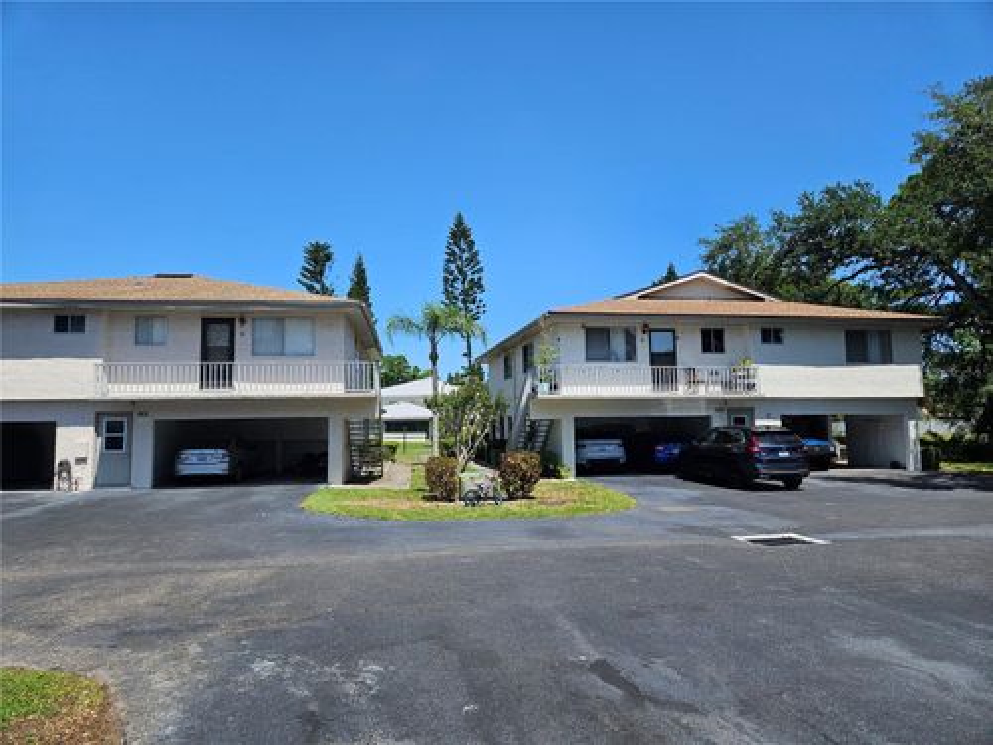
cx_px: 496
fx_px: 660
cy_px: 372
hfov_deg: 73.9
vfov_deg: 58.9
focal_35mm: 23
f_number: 1.8
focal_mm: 5.4
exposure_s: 1/1681
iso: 25
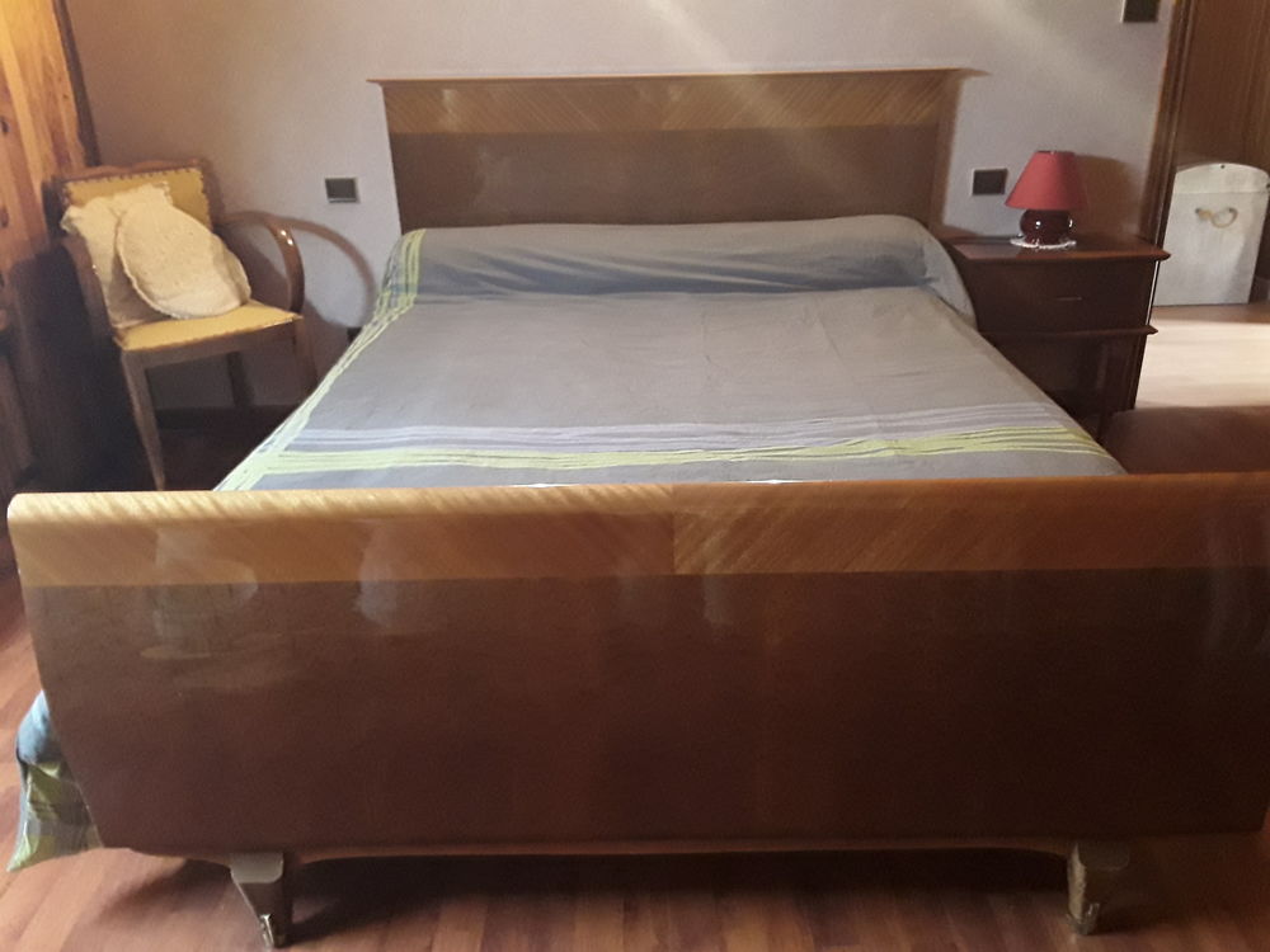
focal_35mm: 27
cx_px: 635
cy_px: 476
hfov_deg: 65.3
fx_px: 991
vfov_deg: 51.4
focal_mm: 2.91
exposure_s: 1/17
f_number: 1.9
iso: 320
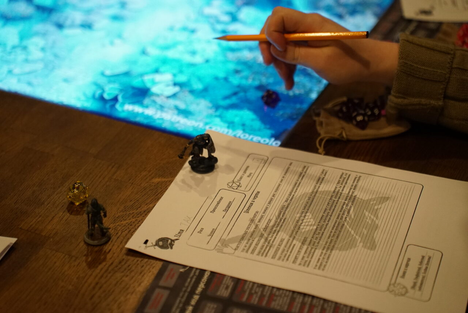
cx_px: 234
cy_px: 156
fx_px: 975
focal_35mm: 75
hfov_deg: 27.0
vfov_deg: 18.2
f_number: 2.8
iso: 4000
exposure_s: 1/160
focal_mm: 75
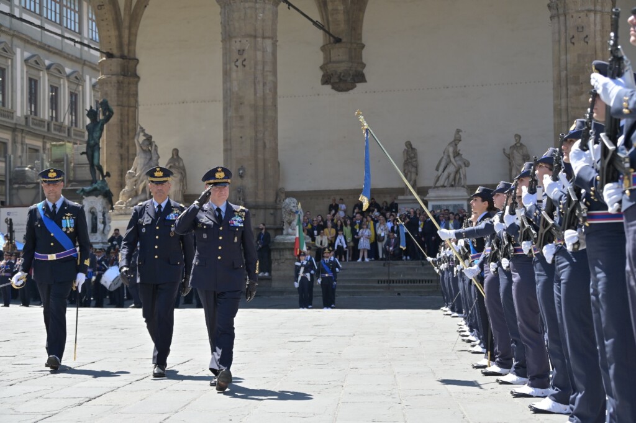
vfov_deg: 23.3
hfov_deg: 34.5
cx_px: 318
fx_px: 1024
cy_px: 212
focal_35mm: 58
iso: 200
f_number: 5.6
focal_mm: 58
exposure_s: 1/500
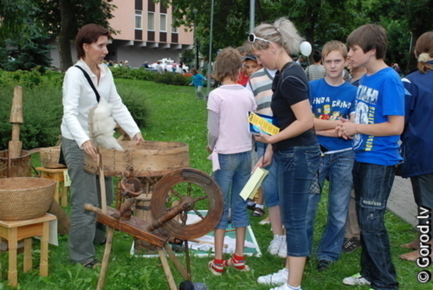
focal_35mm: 52
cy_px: 145
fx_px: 632
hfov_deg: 37.8
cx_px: 216
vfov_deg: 25.8
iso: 500
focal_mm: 35
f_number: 6.7
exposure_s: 1/200
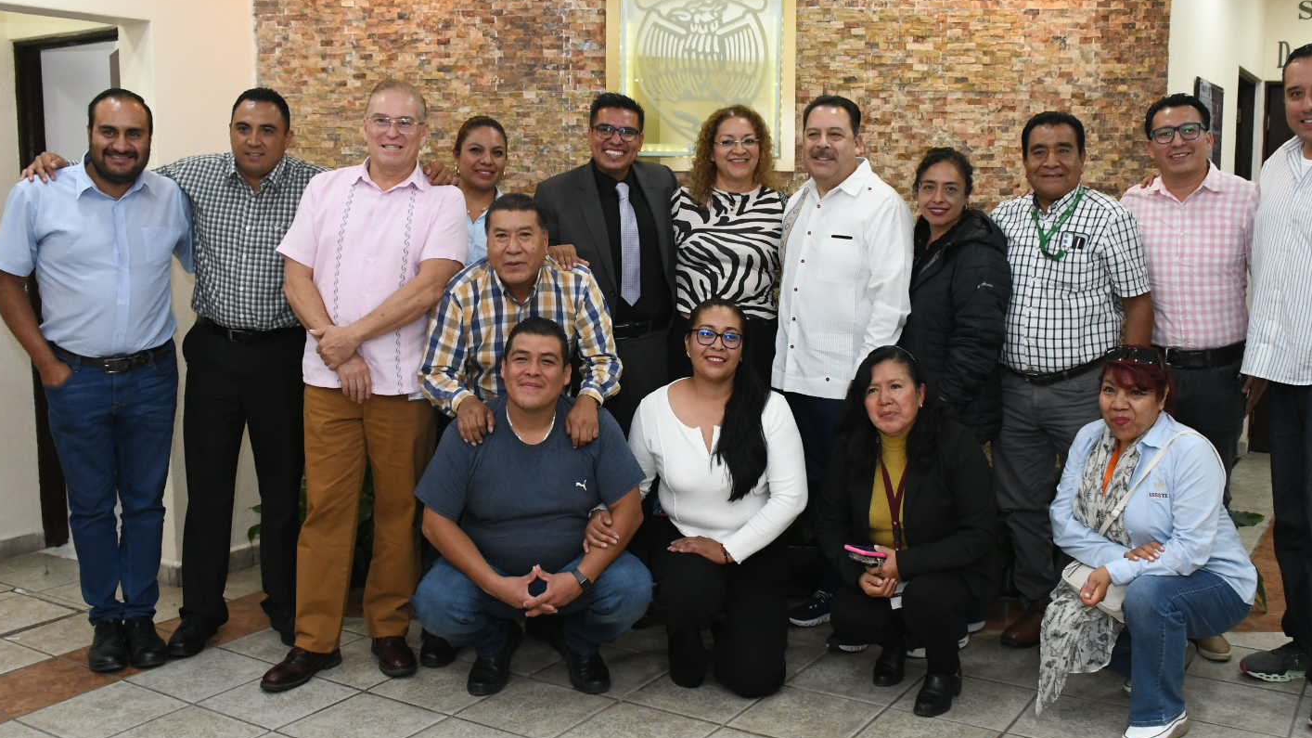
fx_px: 1252
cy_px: 346
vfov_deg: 32.8
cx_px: 714
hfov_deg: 55.2
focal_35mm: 36
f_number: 7.1
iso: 2500
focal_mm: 20
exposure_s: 1/100
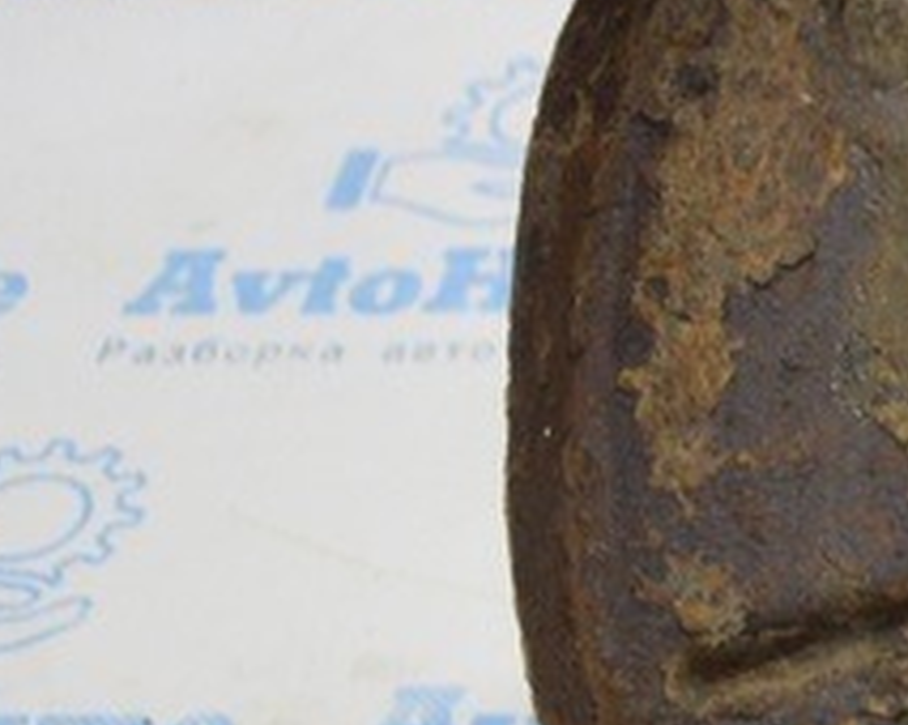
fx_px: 4000
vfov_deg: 10.3
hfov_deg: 12.1
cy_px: 241
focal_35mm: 149
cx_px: 1539
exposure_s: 1/60
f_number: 4
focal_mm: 22
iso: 400
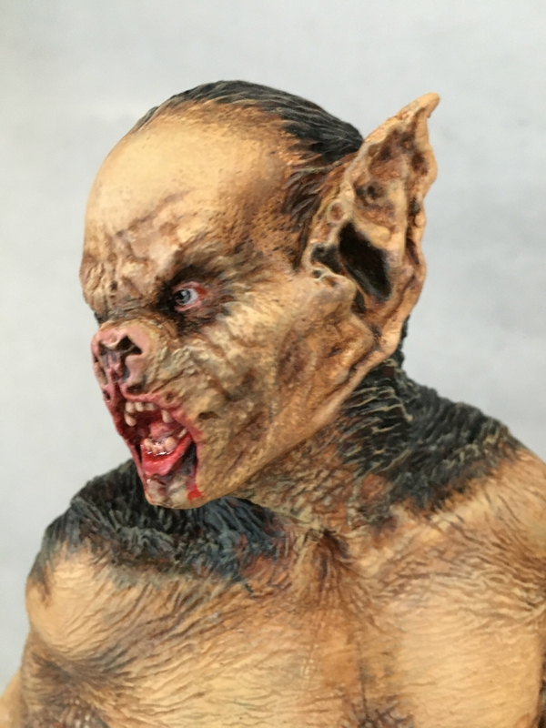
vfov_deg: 61.7
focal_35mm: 29
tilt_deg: -3.8
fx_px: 610
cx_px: 273
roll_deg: +1.0
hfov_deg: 48.2
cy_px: 364
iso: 400
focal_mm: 4.15
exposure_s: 1/17
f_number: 2.2
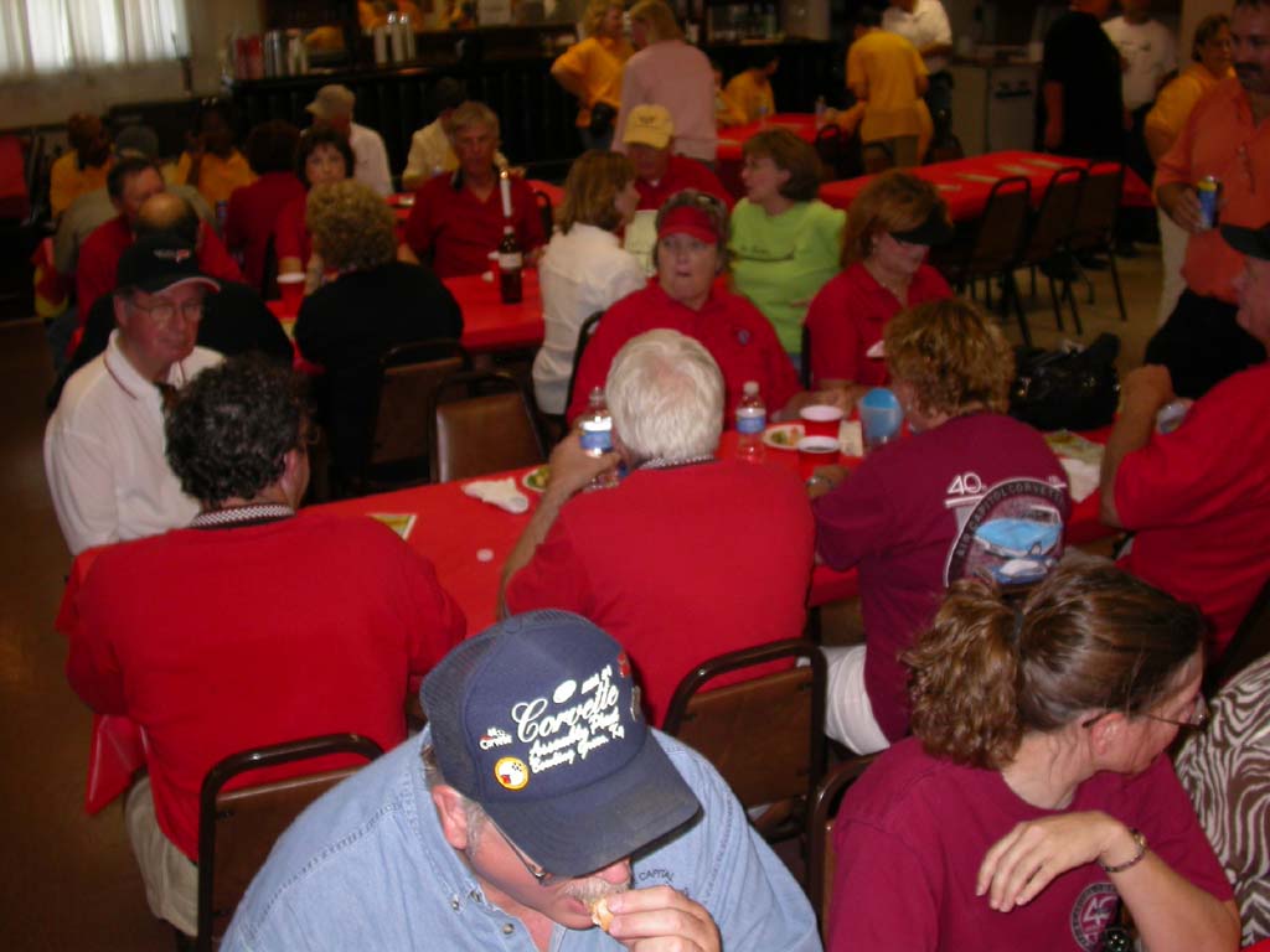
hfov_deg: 49.0
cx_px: 635
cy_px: 476
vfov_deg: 37.7
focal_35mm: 38
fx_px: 1394
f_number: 2.6
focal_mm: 7.85
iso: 100
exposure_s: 1/60
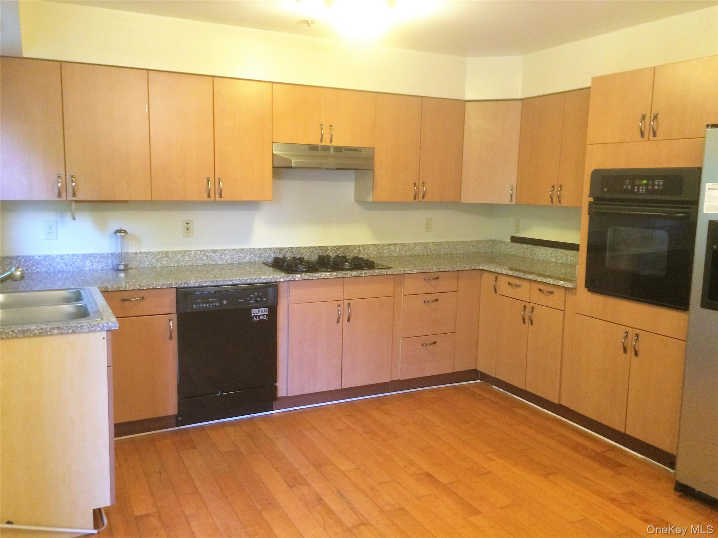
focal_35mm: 29
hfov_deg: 61.7
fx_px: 601
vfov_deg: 48.2
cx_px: 359
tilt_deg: -8.1
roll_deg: -1.2
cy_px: 269
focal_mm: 4.15
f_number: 2.2
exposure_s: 1/30
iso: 250
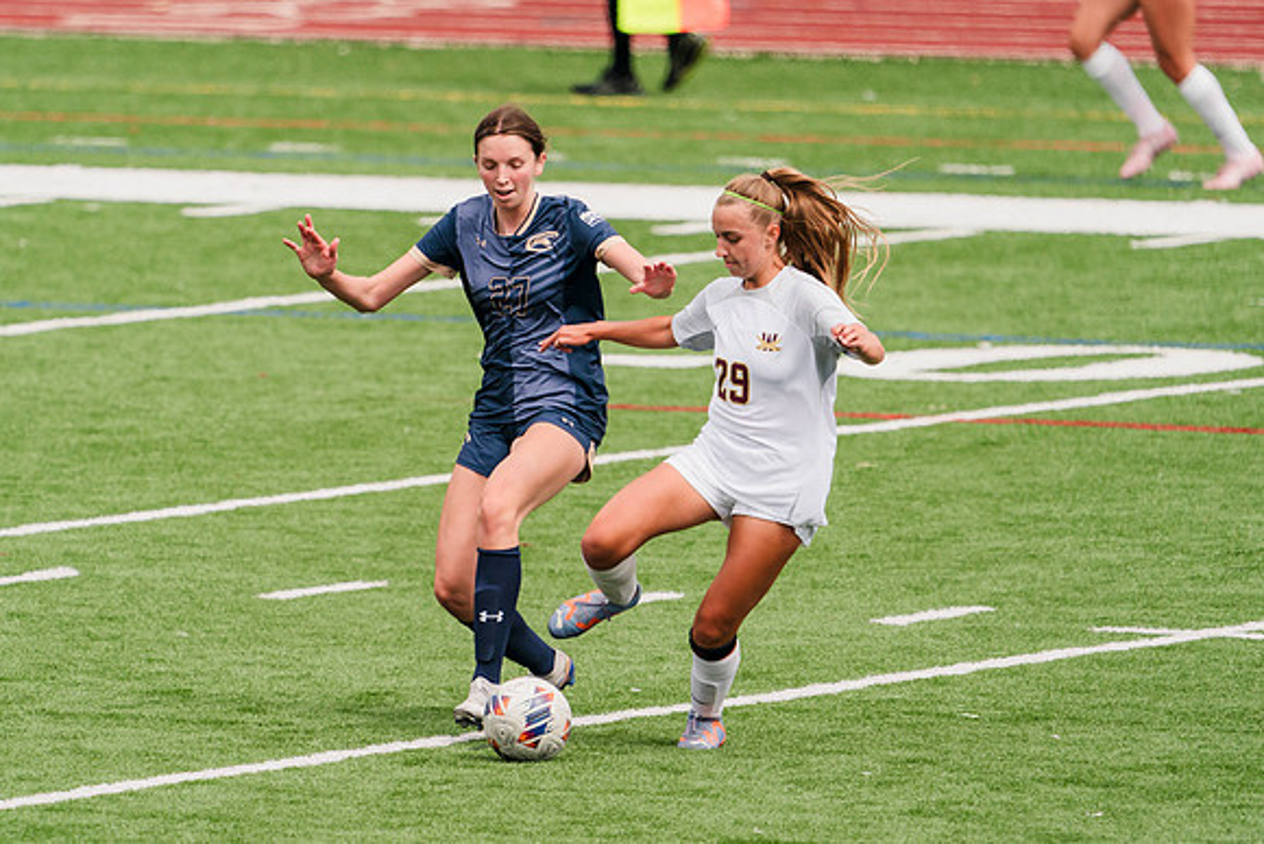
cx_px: 531
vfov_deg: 2.0
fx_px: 24436
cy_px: 355
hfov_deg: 3.0
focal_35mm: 696
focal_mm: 600
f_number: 6.3
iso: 500
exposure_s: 1/1600
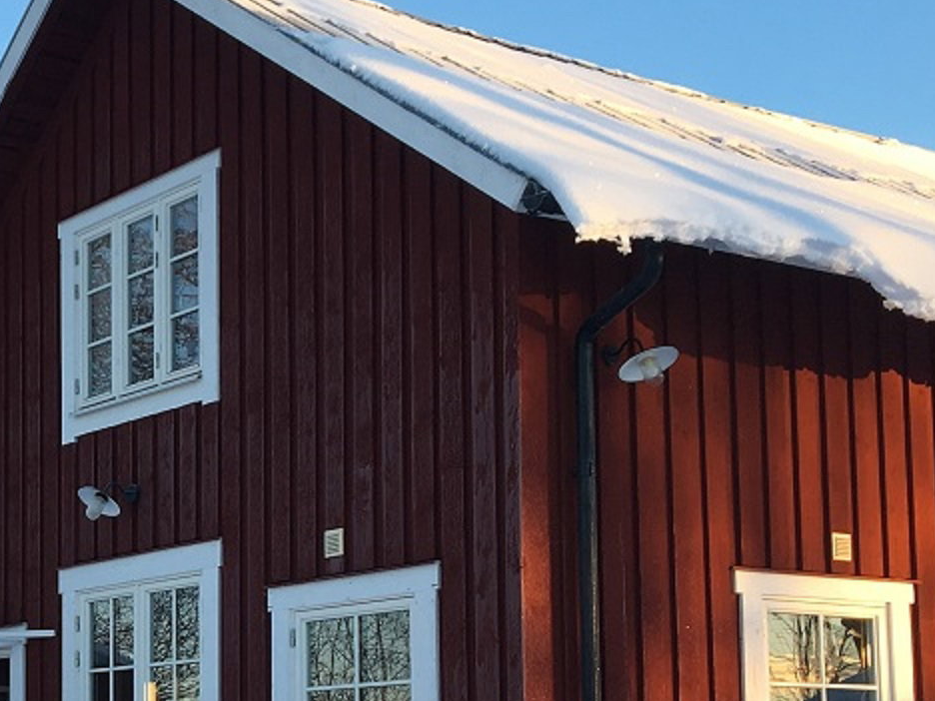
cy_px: 614
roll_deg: +0.1
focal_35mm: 75
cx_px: -24
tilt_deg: +6.1
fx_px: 2026
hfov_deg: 24.7
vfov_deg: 19.3
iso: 25
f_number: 2.2
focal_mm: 4.15
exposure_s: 1/250
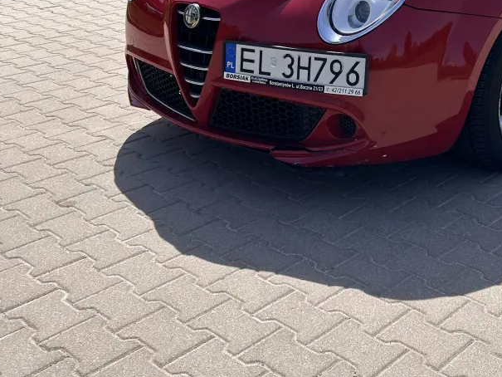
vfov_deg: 25.8
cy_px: 47
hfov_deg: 34.1
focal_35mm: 55
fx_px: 798
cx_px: 385
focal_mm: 5.7
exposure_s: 1/3356
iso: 50
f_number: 1.5
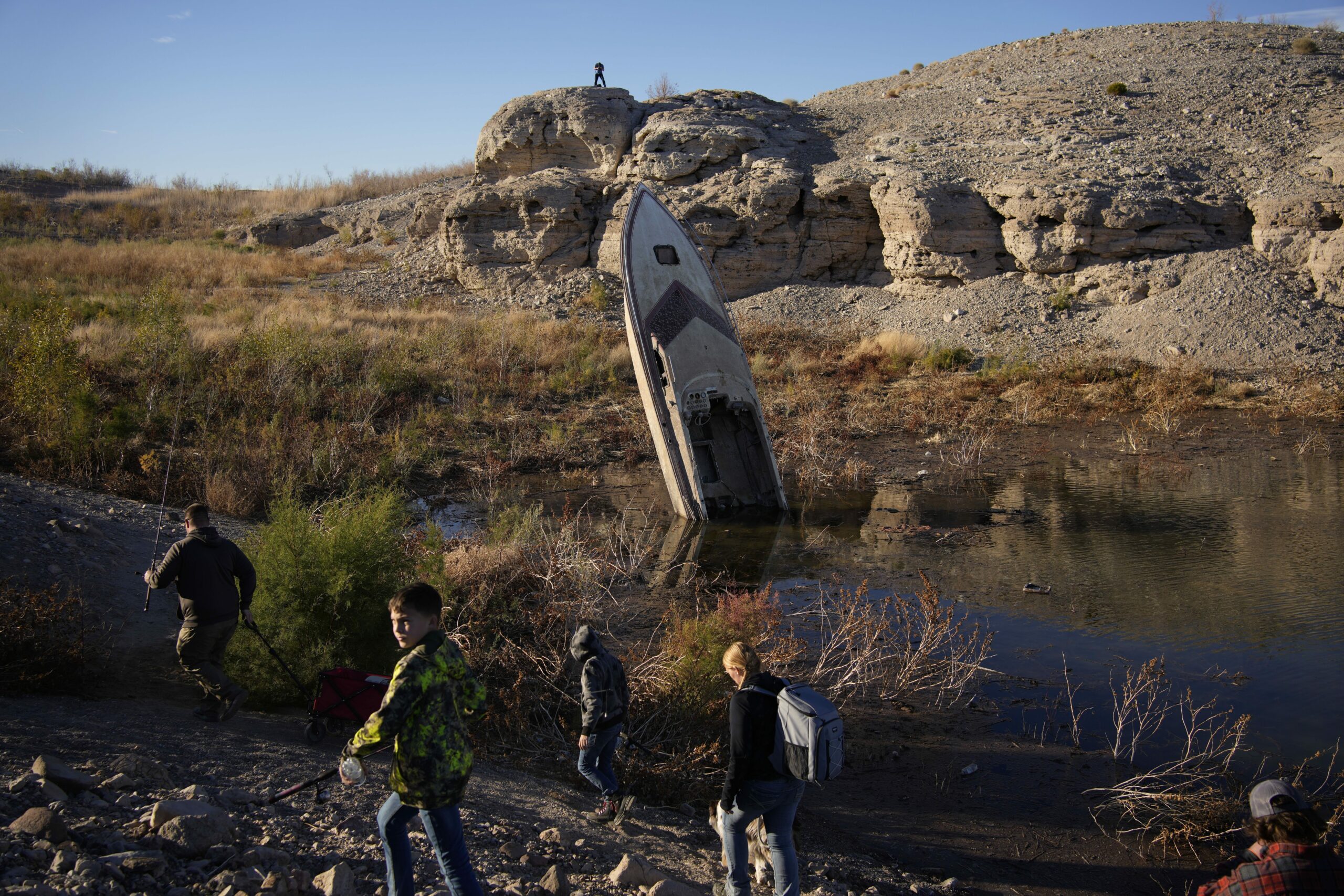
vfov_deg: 37.9
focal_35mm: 35
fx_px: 1307
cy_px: 448
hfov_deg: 54.4
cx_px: 672
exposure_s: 1/640
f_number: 5
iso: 100
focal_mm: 35
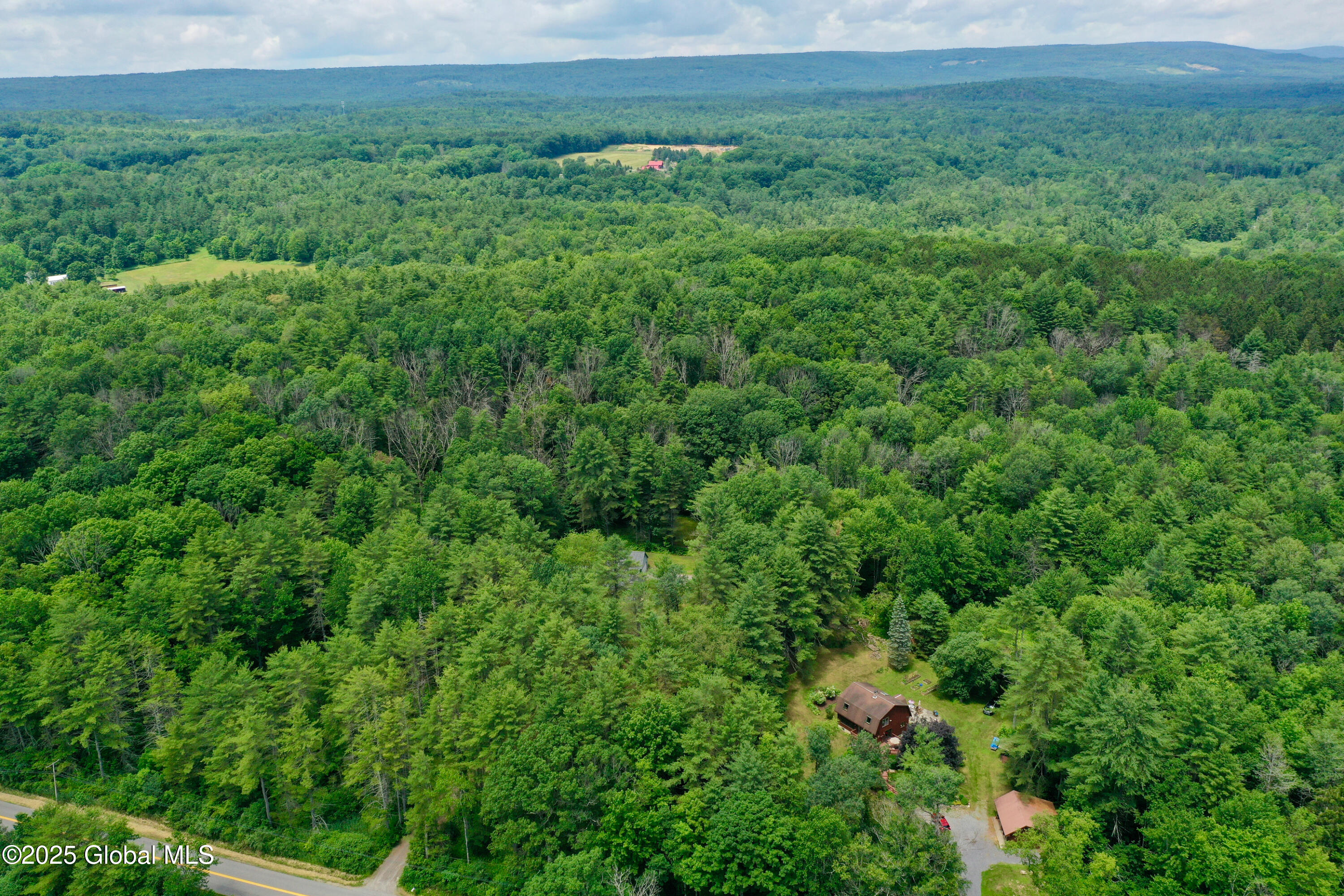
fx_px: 1045
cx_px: 672
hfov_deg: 65.5
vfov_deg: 46.4
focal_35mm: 28
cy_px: 448
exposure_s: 1/500
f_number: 5.6
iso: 100
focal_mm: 10.26
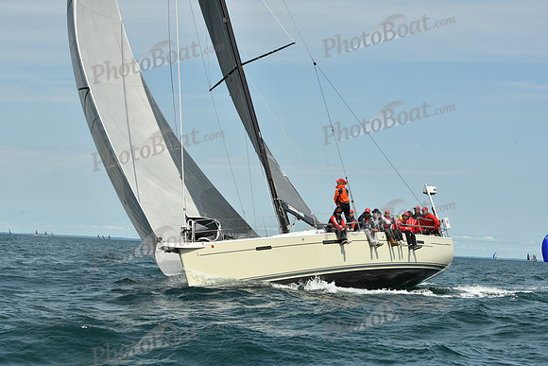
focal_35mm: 70
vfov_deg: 19.5
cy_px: 183
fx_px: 1066
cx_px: 274
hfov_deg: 28.8
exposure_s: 1/1000
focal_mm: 70
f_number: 10
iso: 320
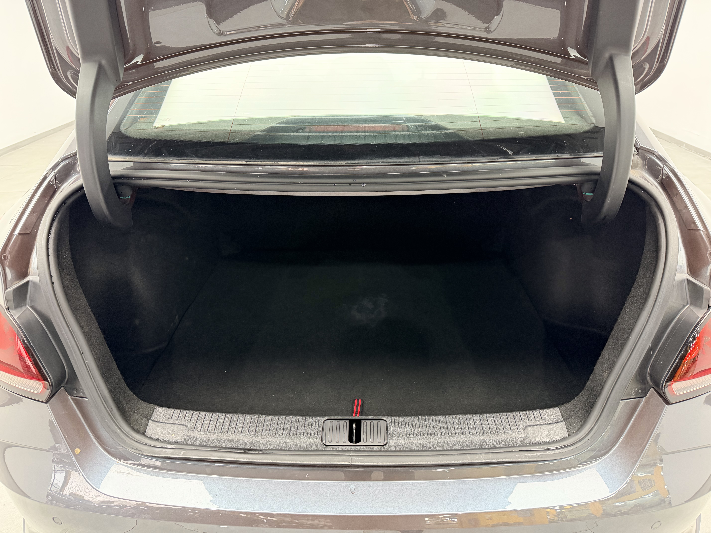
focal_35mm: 24
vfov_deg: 56.8
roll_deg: +1.1
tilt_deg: -27.2
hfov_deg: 71.6
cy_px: 266
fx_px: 493
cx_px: 356
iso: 400
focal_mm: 6.76
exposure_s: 1/50
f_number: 1.78
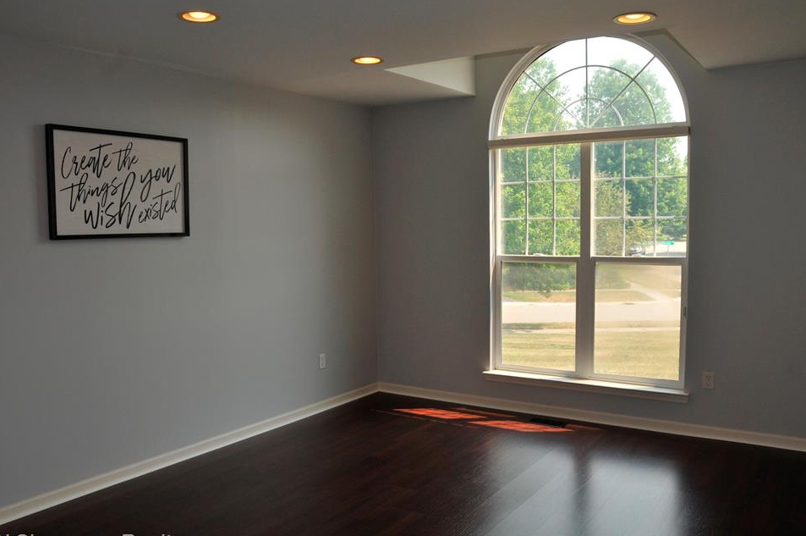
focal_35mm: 29
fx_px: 648
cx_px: 403
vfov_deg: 44.9
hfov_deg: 63.7
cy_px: 270
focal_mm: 18
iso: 400
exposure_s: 1/250
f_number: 7.1
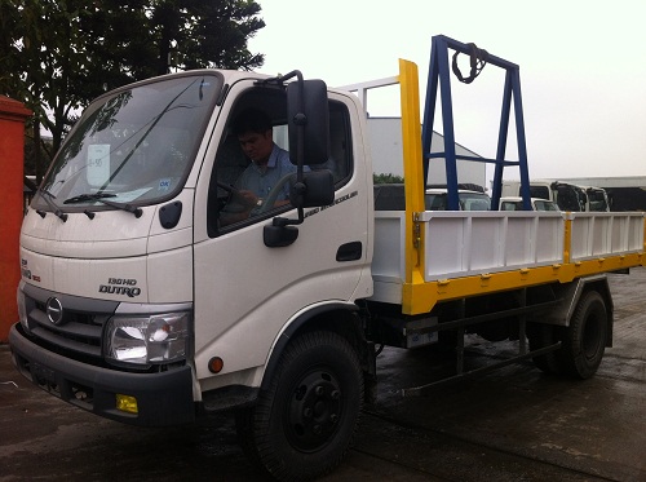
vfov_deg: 40.6
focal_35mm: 35
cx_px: 323
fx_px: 652
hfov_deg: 52.7
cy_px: 241
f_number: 2.8
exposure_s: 1/580
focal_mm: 3.85
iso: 80
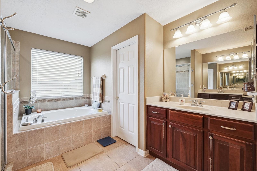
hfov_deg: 104.3
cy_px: 86
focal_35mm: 14
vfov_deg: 81.2
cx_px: 128
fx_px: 100
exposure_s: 1/20
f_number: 8
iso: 400
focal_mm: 14
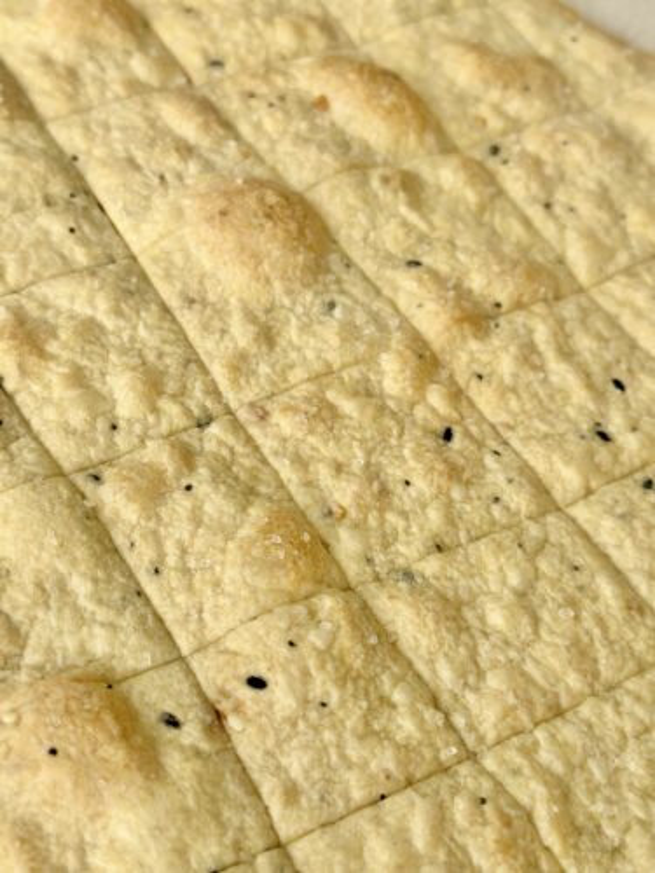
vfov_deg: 39.7
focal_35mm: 48
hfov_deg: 30.3
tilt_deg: -51.1
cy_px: 436
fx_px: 1211
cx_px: 328
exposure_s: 1/919
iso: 80
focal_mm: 6.86
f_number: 1.78
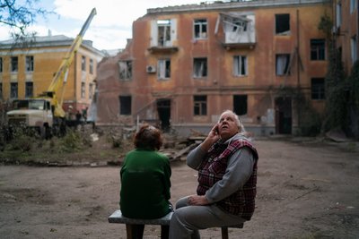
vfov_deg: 37.9
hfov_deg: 54.4
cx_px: 180
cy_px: 120
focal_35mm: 35
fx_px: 349
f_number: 1.6
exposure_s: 1/5000
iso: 200
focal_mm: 35
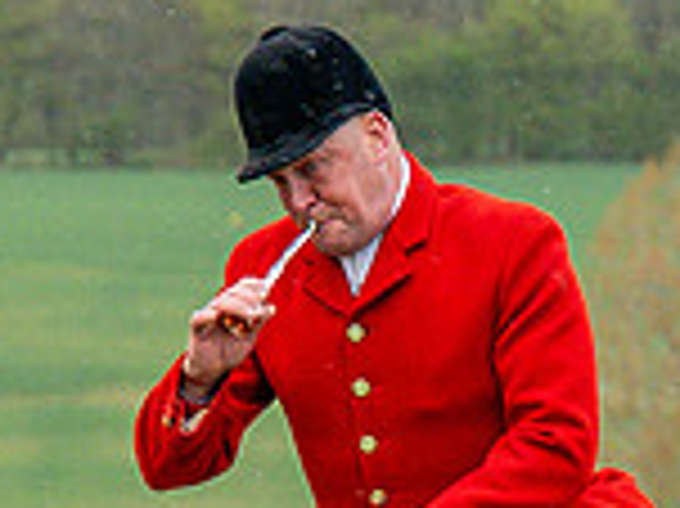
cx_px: 826
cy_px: 1759
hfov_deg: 2.2
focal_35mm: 889
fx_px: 17450
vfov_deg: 1.7
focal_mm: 79
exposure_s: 1/1600
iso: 400
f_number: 4
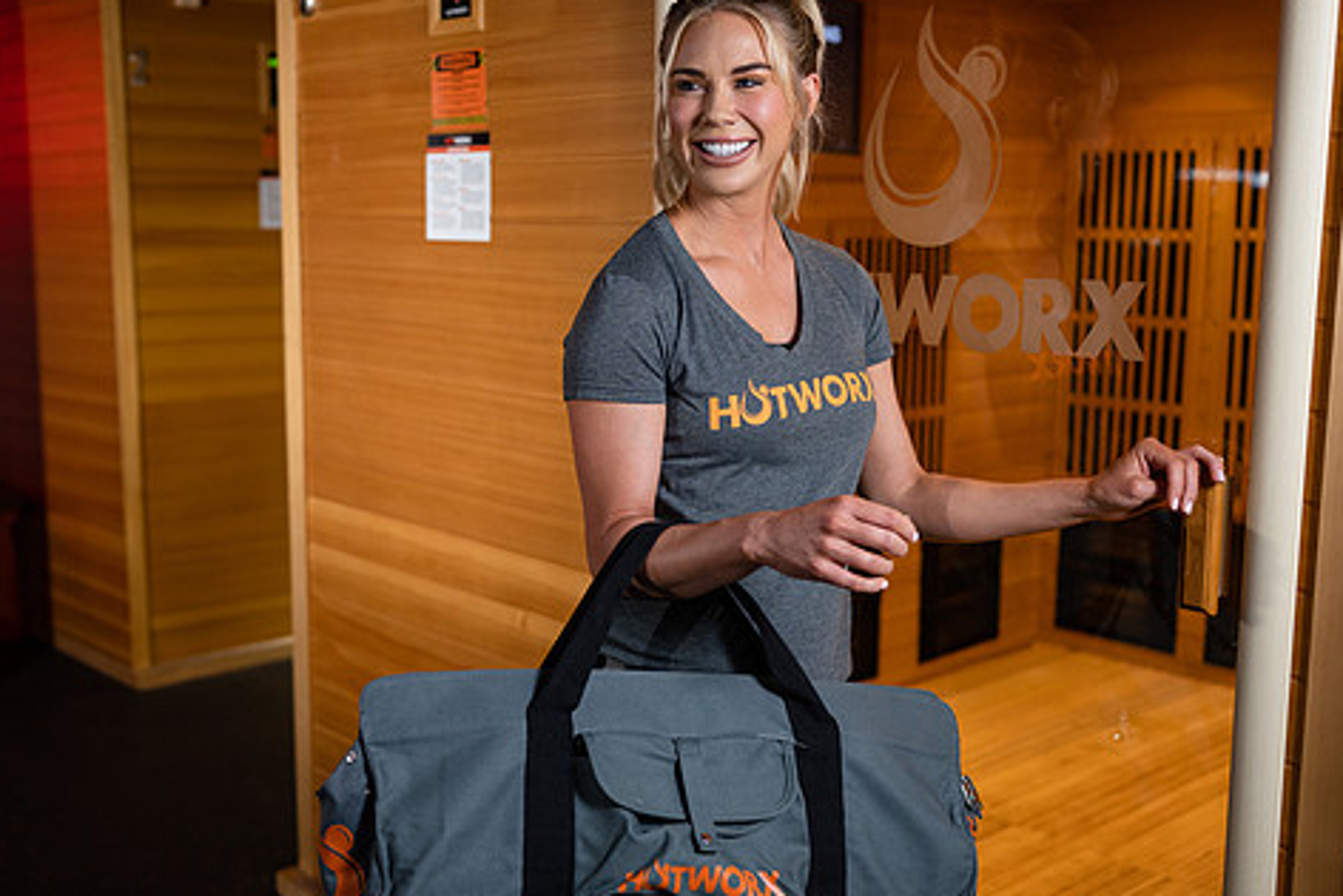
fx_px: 1605
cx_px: 580
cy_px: 442
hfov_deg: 45.3
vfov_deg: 31.2
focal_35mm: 43
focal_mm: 35
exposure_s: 1/80
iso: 400
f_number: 2.2
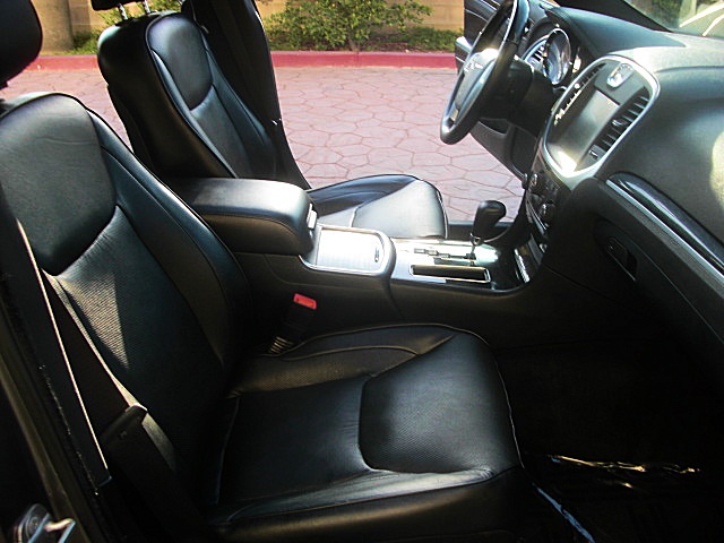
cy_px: 272
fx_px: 753
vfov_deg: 39.7
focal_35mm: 36
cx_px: 362
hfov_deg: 51.4
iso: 50
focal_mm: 6.3
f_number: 2.8
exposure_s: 1/80
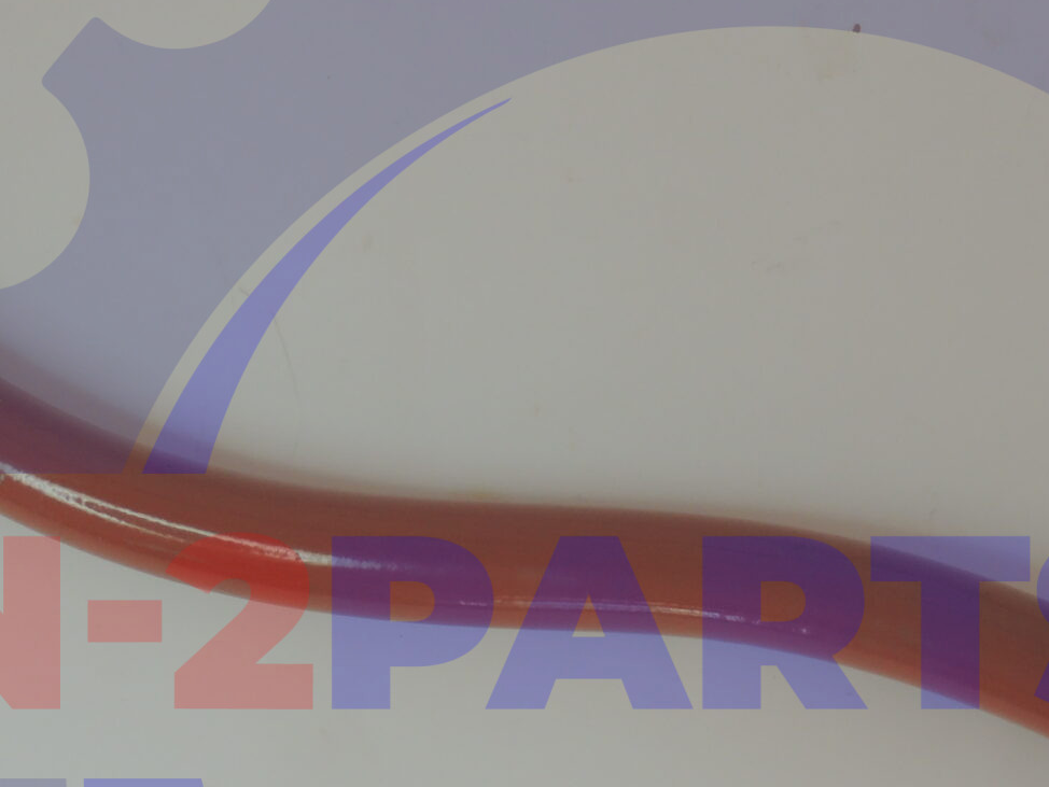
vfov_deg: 13.1
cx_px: 775
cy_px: 623
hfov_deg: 17.3
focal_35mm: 113
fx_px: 3425
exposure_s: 1/50
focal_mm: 7.6
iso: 100
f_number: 3.4
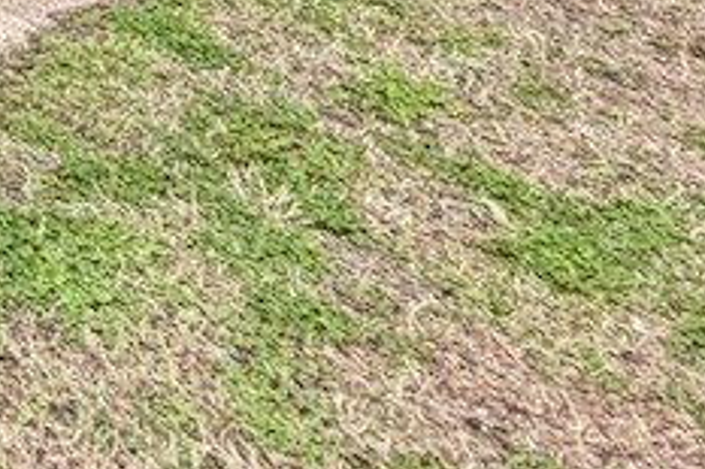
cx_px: -1074
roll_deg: +1.4
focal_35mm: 80
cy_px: -823
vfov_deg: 11.8
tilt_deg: -1.0
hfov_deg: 14.2
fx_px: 1566
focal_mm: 2.22
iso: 64
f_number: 2.2
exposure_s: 1/439
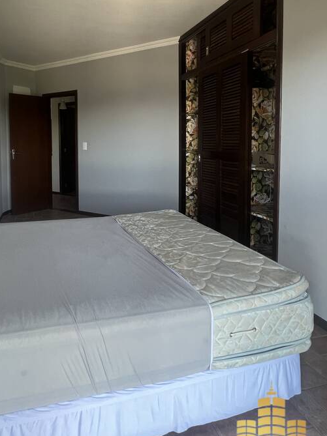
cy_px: 158
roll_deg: +1.8
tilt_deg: -2.0
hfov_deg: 61.6
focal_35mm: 21
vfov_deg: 77.3
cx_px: 104
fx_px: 265
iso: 125
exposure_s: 1/99
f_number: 1.8
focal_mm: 1.57
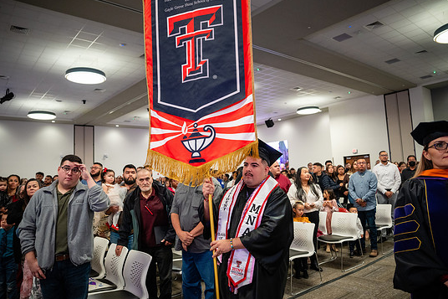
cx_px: 235
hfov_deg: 69.4
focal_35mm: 26
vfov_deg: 49.5
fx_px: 323
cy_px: 144
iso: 2000
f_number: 2.8
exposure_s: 1/160
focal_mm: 24
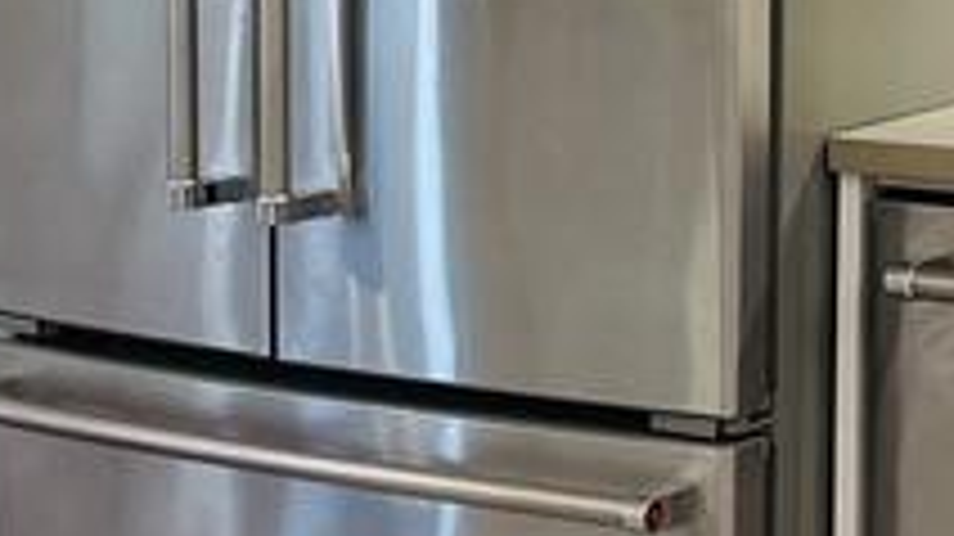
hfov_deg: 15.5
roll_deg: +0.7
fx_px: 3464
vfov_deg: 8.8
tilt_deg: -8.3
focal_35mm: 137
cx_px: 886
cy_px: 45
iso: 125
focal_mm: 4.2
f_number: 1.6
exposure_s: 1/120
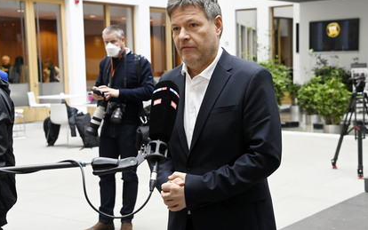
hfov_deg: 33.5
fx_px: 612
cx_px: 194
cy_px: 103
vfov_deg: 21.3
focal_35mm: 61
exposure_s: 1/250
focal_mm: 55
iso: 4000
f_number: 5.6
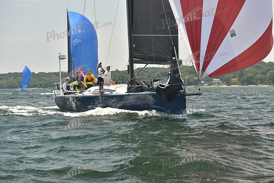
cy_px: 92
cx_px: 137
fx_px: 700
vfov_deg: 14.9
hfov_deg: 22.1
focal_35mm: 92
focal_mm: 92
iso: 250
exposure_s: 1/640
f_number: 5
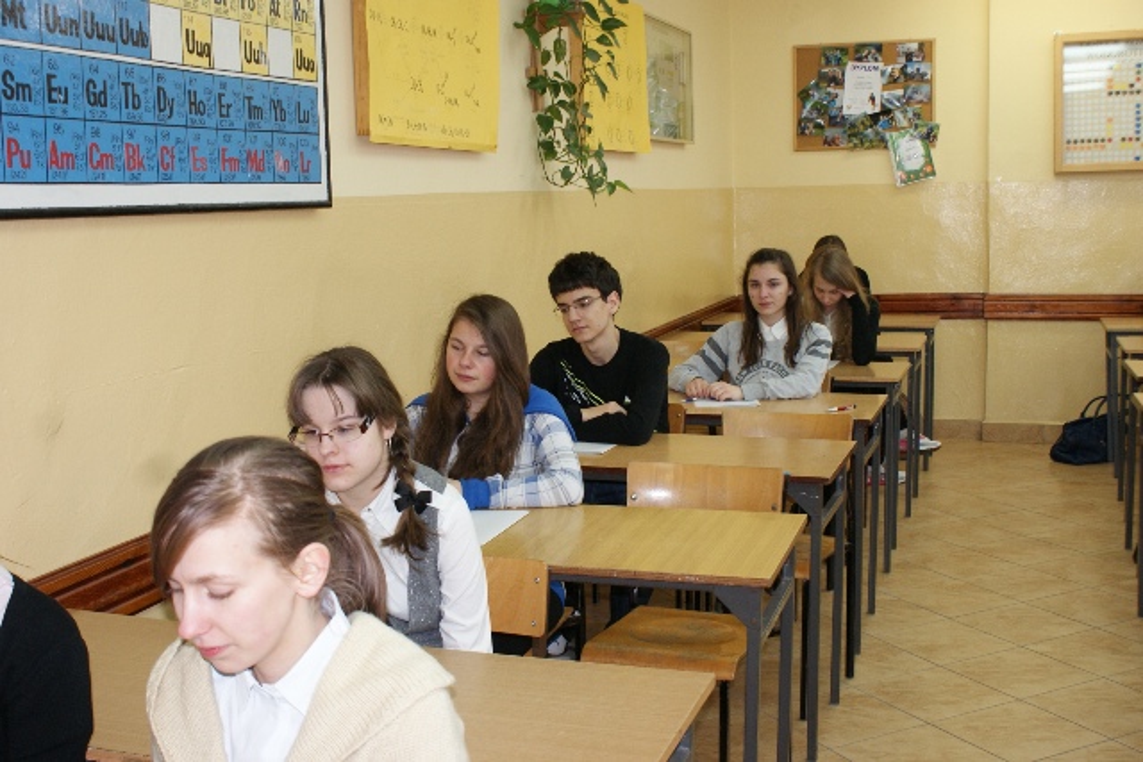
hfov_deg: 49.5
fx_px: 1238
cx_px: 572
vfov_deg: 34.2
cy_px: 381
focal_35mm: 39
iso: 400
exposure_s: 1/60
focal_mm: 26
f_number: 5.6
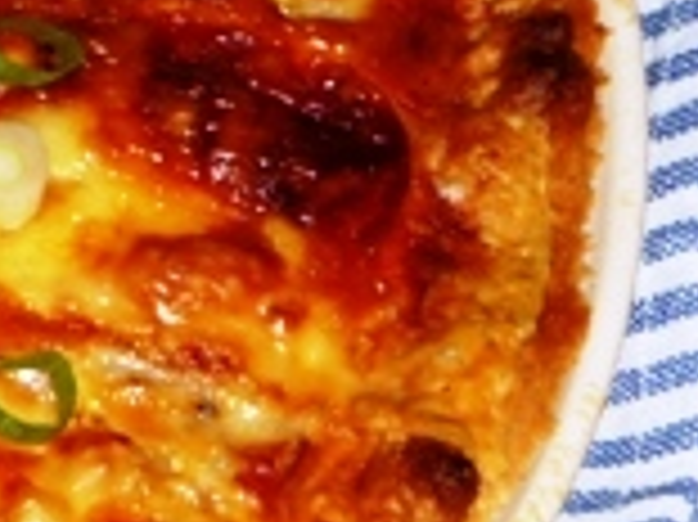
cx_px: -581
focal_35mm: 207
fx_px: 4171
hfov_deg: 9.1
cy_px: 144
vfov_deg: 7.2
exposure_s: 1/30
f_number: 4.2
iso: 100
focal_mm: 8.5
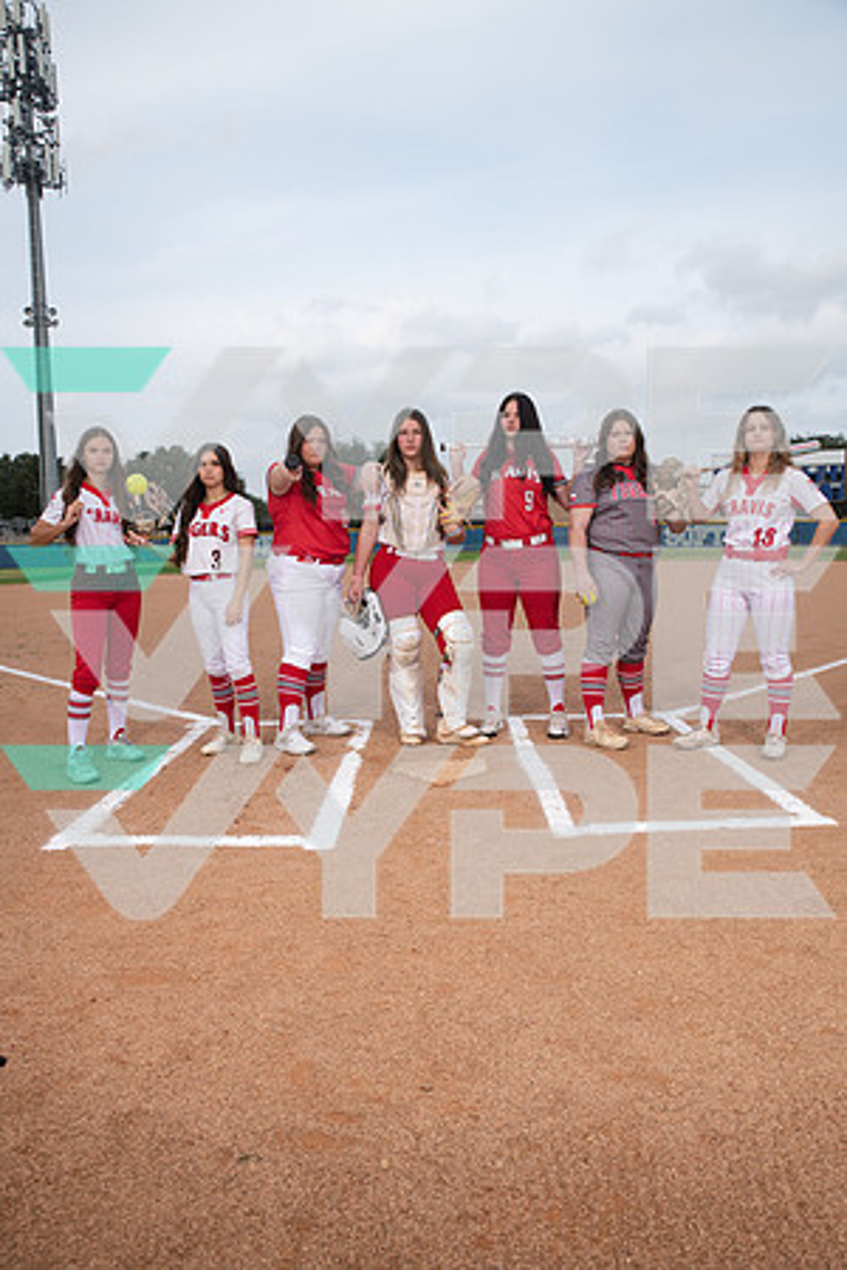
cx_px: 424
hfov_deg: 49.6
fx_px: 918
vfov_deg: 69.4
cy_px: 635
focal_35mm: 26
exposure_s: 1/400
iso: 200
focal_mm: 26
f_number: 6.3
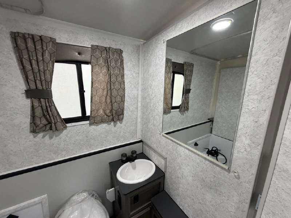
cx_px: 146
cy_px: 109
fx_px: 118
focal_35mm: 14
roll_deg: -0.3
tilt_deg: -10.9
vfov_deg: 85.7
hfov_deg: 102.1
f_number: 2.2
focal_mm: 2.22
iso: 320
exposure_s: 1/93
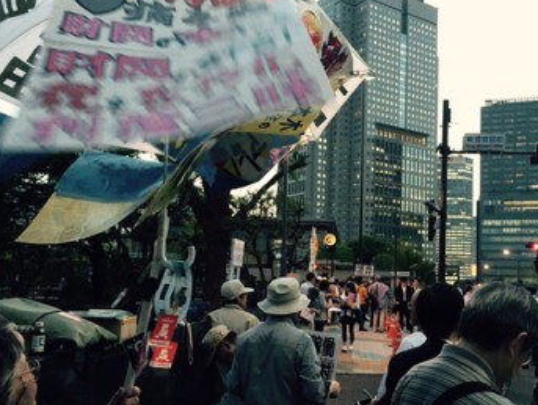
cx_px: 320
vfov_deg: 37.6
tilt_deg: +5.2
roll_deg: -2.4
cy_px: 242
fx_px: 591
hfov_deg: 48.7
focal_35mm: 38
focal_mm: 4.15
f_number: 2.2
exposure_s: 1/30
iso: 125
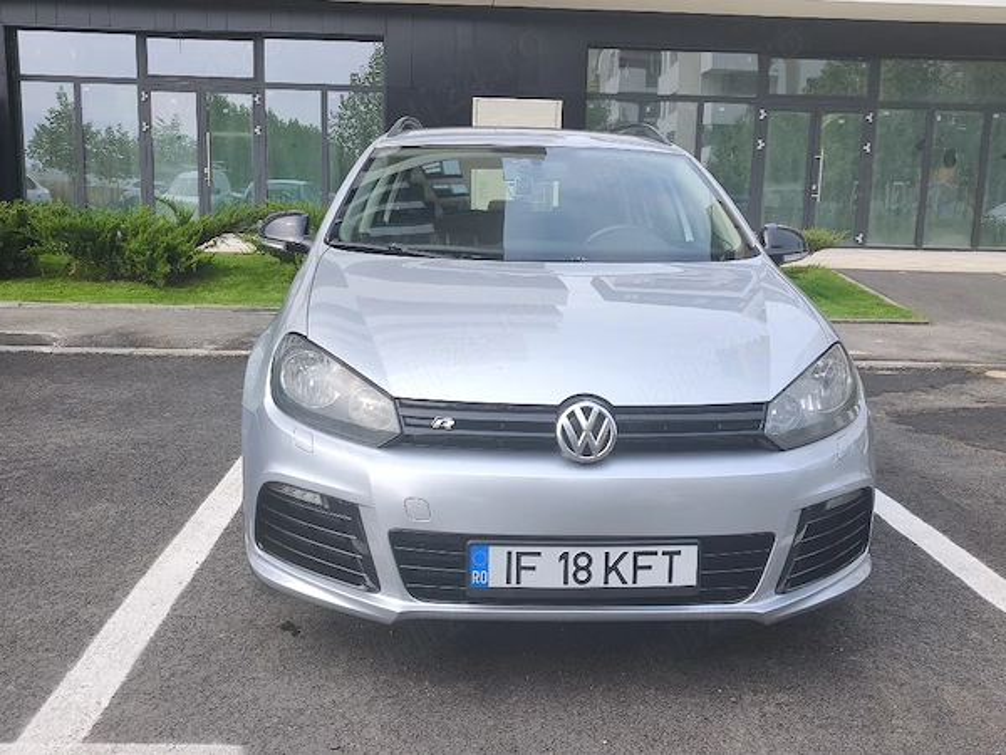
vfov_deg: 40.7
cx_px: 503
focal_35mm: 35
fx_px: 1017
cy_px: 378
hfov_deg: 52.6
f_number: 1.6
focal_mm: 6.57
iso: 50
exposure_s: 1/833
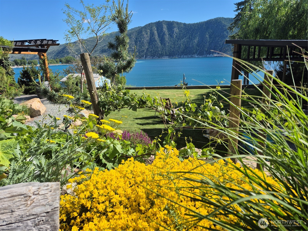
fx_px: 205
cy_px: 116
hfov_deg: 73.9
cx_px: 154
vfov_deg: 58.9
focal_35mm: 23
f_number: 1.8
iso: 25
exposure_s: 1/1660
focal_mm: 5.4
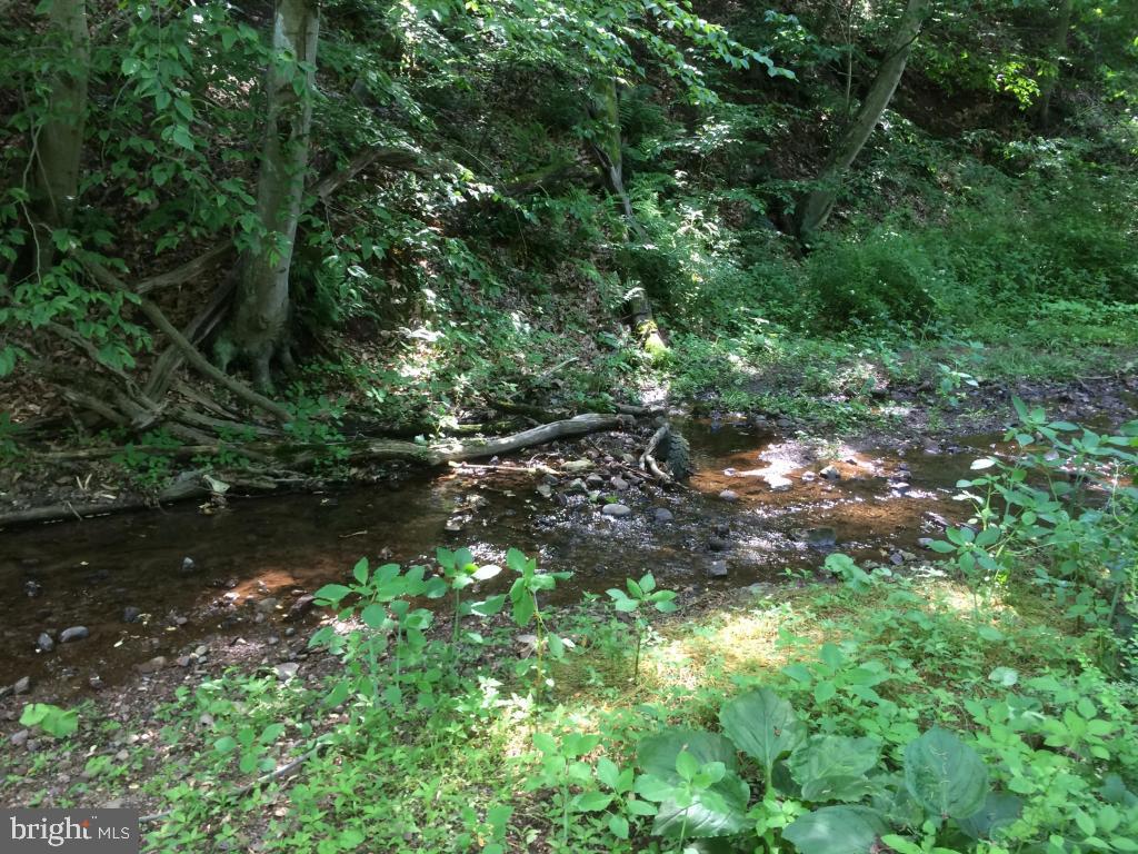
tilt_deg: -14.7
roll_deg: +0.1
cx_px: 569
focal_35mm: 29
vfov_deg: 48.2
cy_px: 427
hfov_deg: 61.7
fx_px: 953
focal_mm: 4.15
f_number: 2.2
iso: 50
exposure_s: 1/30
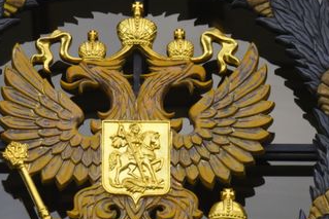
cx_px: 141
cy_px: 159
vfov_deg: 1.3
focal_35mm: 1093
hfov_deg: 1.9
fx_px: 9993
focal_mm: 500
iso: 1600
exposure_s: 1/1250
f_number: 8
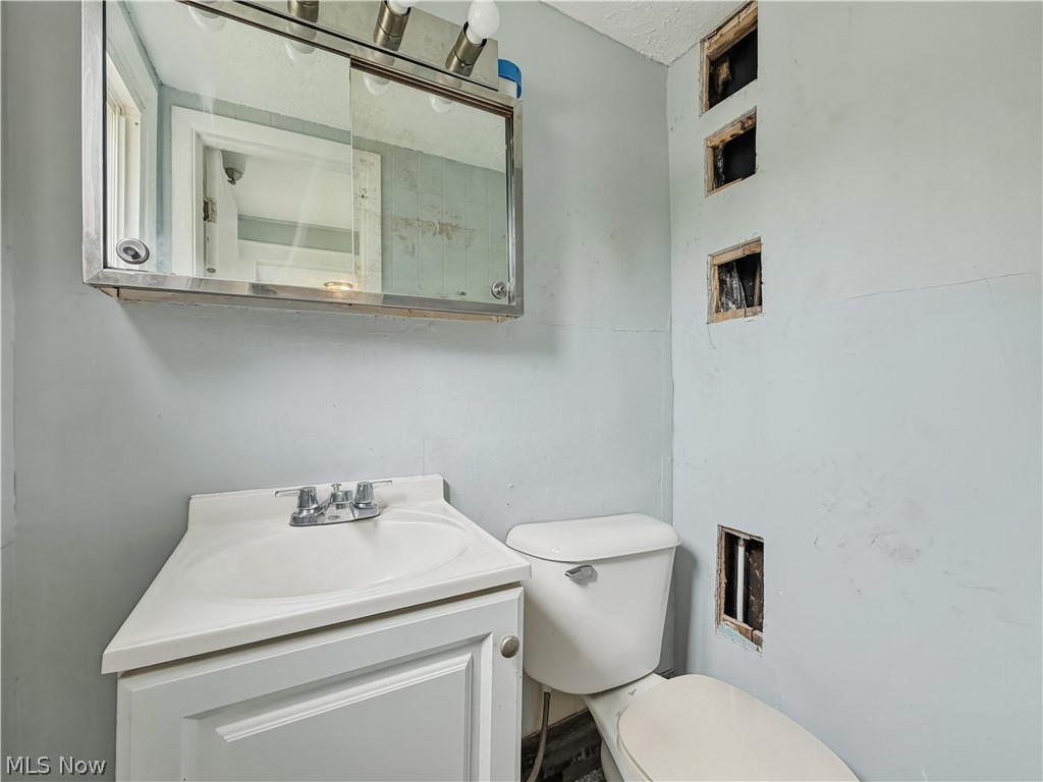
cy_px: 391
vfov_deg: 85.7
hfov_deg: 102.1
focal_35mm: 14
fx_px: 422
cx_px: 522
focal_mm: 2.2
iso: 200
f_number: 2.2
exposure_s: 1/120
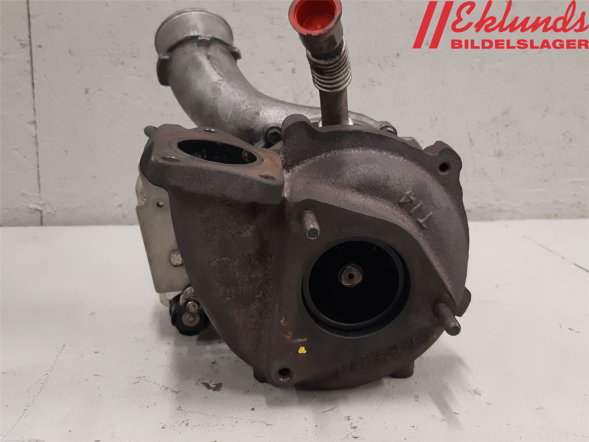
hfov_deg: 67.3
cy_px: 221
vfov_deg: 53.1
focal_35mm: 26
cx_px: 294
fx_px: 442
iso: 160
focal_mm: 3.93
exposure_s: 1/50
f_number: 1.7
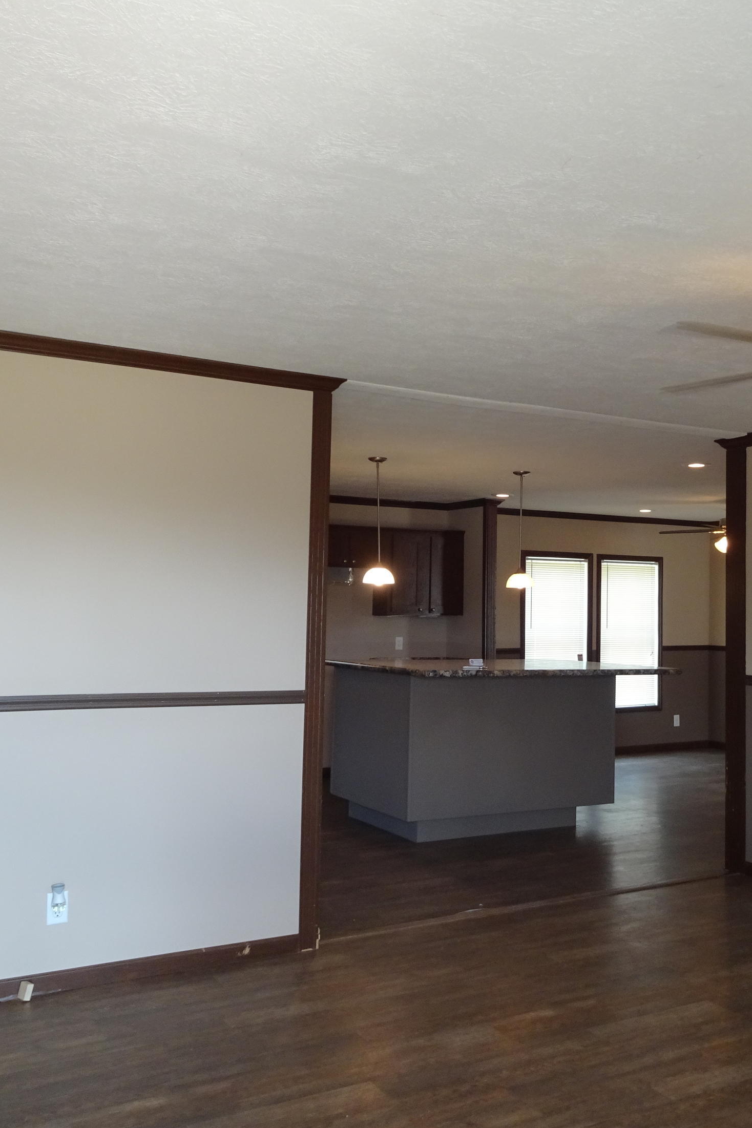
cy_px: 555
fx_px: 1065
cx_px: 514
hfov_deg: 38.4
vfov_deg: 55.8
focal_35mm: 34
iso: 125
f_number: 3.5
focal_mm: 4.1
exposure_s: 1/30
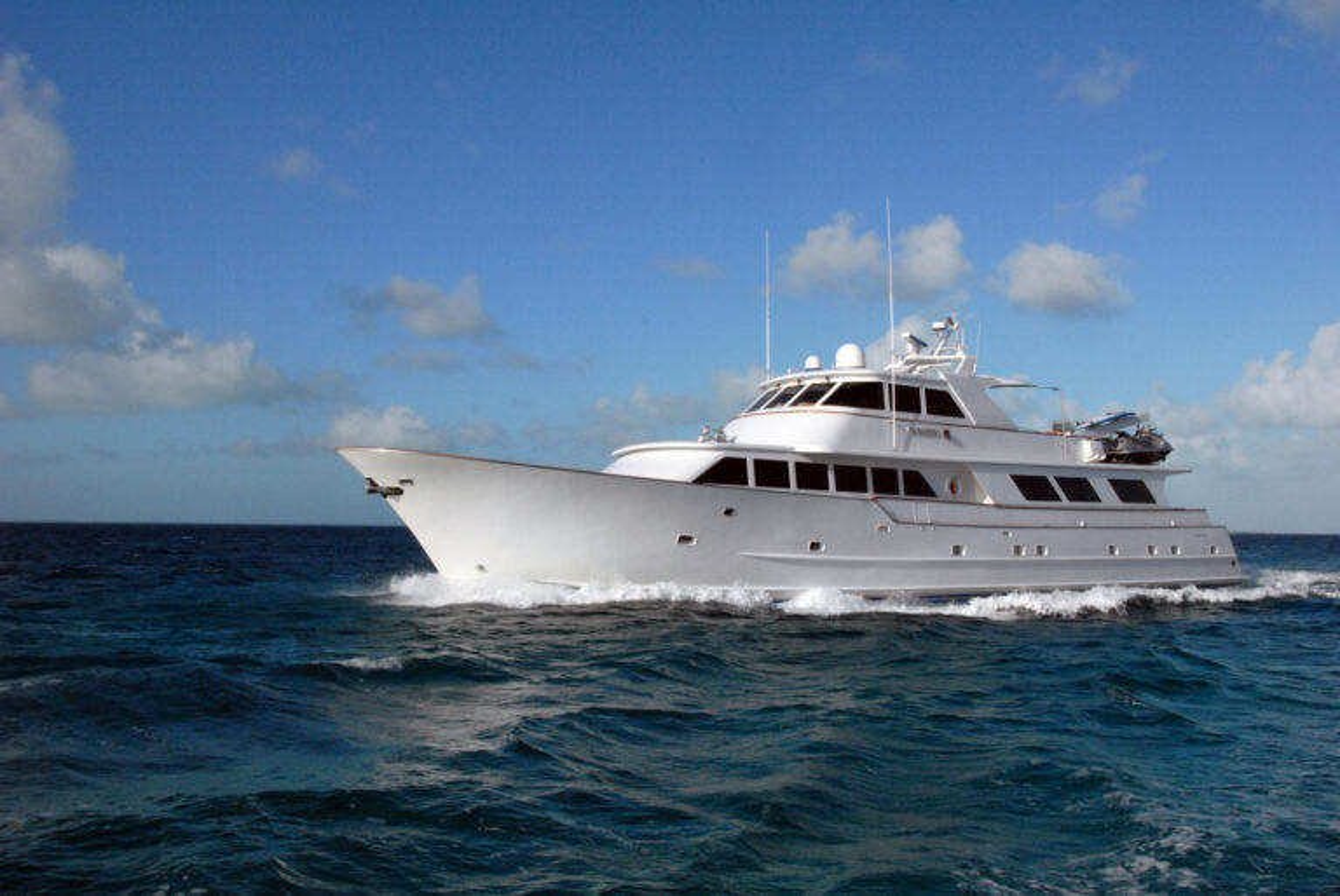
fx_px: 1230
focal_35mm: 33
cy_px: 448
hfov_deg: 57.2
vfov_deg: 40.1
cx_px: 670
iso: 800
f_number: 16
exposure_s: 1/1000
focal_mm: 22
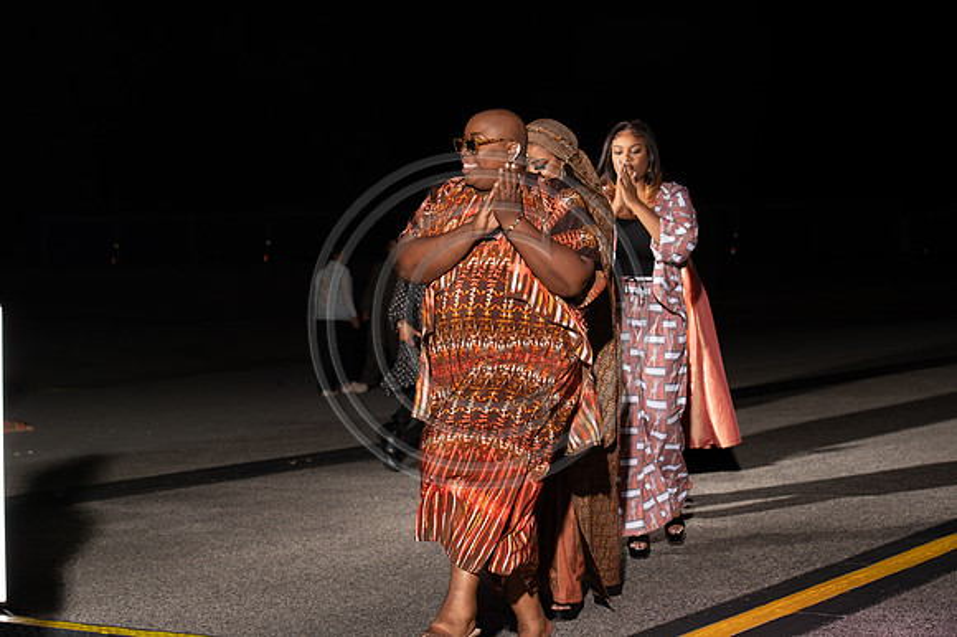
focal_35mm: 70
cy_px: 318
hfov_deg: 28.9
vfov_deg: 19.4
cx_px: 478
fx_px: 1860
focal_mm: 70
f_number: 6.3
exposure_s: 1/200
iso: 1000
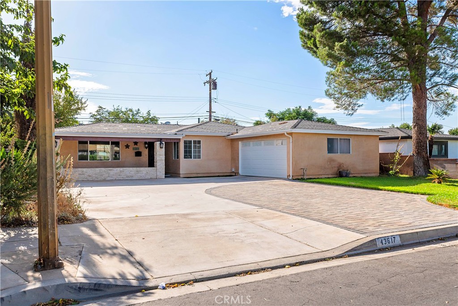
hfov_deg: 61.9
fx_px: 382
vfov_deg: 43.6
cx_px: 229
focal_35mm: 30
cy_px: 153
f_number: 5
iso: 100
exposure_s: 1/2000
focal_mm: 20
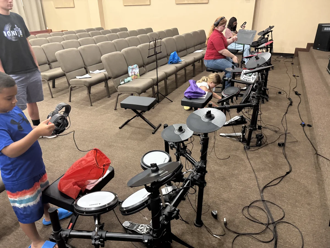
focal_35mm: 24
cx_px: 165
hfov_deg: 71.6
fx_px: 229
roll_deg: +0.6
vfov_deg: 56.8
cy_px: 124
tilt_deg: -26.5
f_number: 1.78
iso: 1000
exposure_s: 1/40
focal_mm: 6.76
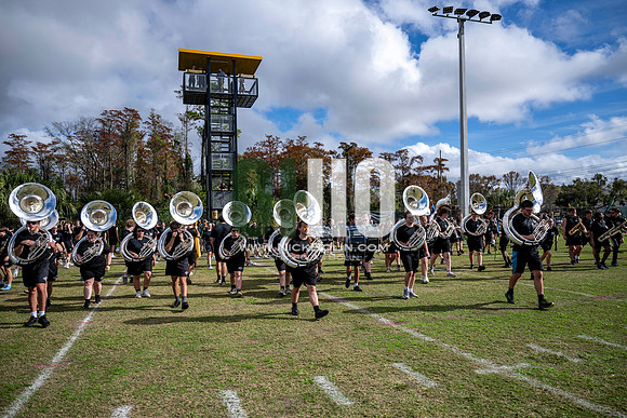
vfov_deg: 53.2
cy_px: 209
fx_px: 418
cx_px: 314
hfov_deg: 73.7
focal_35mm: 24
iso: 40
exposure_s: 1/1250
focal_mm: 24
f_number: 2.8
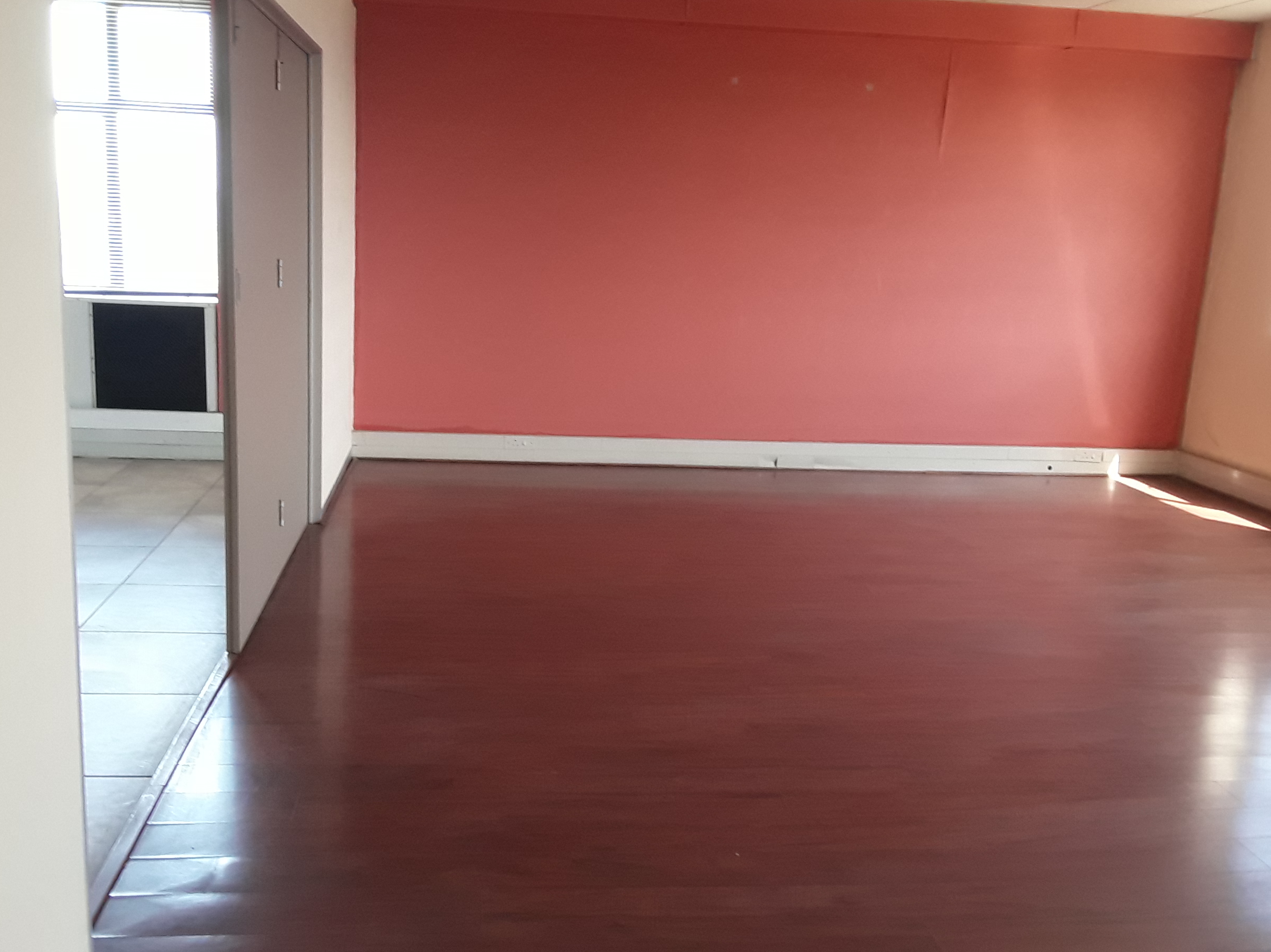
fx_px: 1175
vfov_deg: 44.1
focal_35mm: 32
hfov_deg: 56.8
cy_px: 451
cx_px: 613
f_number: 1.9
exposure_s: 1/50
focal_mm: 2.2
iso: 100
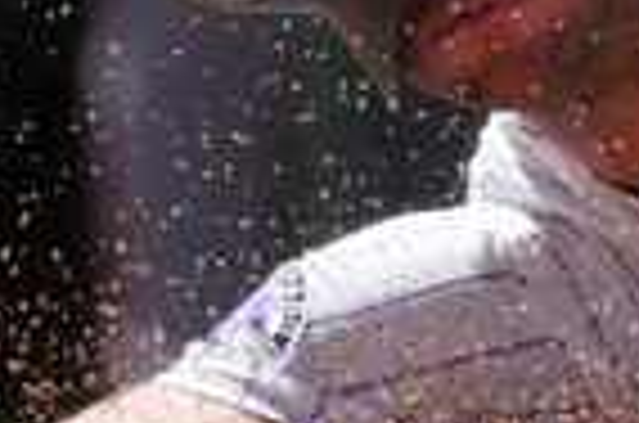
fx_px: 76809
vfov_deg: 0.3
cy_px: -716
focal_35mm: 4337
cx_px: 2002
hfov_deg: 0.5
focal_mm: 600
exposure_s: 1/2500
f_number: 4
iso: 400
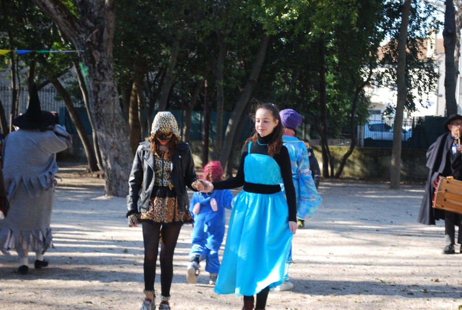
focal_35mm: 82
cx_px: 231
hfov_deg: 24.6
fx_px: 1061
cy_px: 155
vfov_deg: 16.6
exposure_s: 1/80
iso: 200
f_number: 5.6
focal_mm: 55
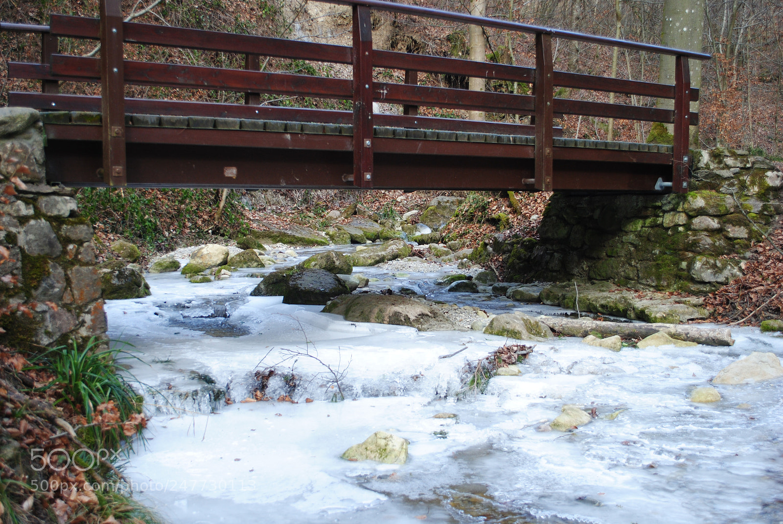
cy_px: 262
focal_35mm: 44
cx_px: 392
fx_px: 947
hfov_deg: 44.9
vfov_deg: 30.9
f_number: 4.5
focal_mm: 29
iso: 200
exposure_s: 1/50
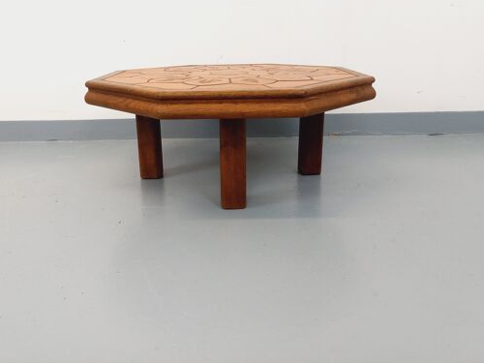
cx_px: 229
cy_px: 149
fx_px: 419
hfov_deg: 59.9
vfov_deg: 46.6
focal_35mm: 30
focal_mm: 4.65
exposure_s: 1/50
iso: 160
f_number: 1.8
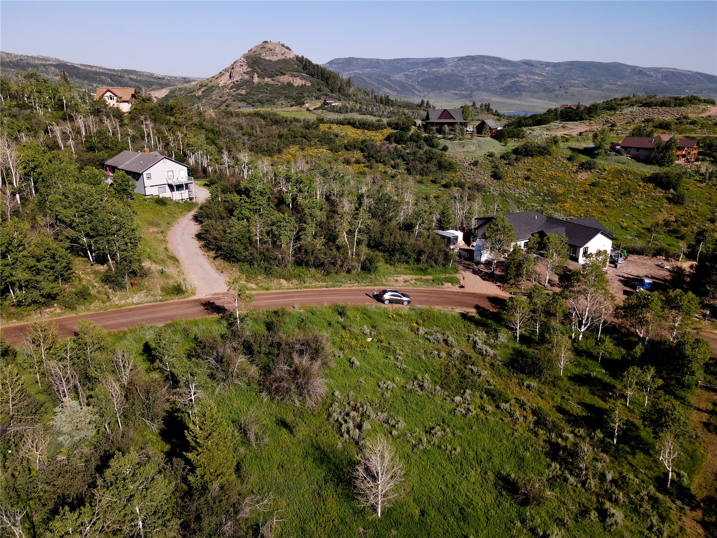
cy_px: 269
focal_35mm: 24
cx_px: 358
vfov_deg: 56.8
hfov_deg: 71.6
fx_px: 497
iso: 100
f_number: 2.8
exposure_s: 1/30
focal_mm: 4.5
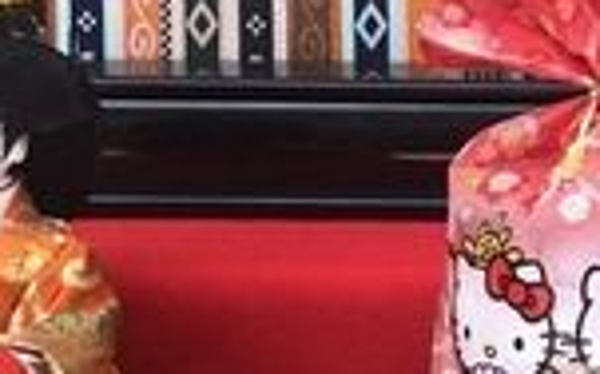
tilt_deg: -5.3
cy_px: 66
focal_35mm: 160
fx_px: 2613
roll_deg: +0.4
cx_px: 1142
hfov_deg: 11.9
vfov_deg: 8.2
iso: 25
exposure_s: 1/33
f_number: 1.8
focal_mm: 4
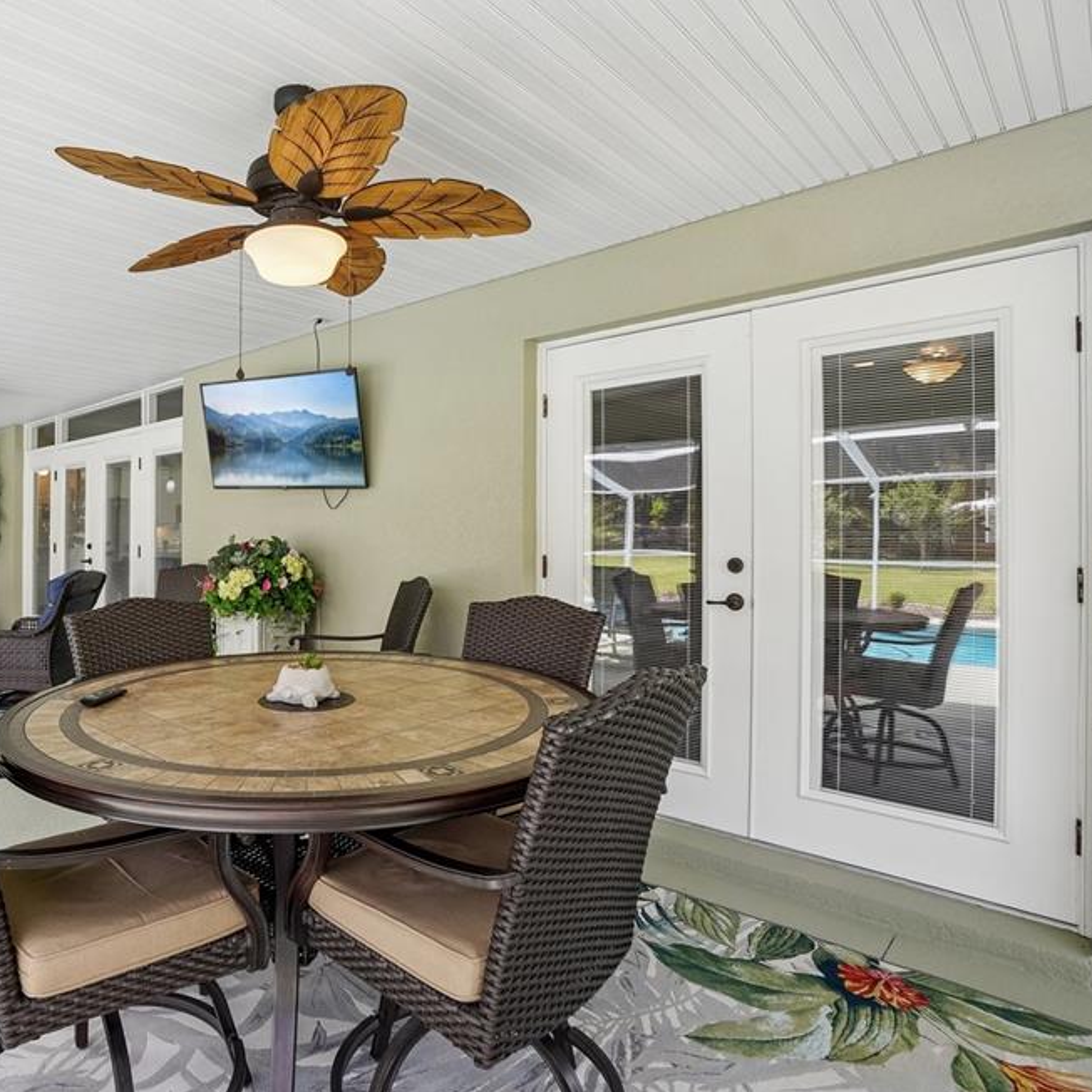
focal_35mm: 20
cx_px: 340
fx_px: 714
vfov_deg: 74.8
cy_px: 544
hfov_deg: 72.0
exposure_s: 1/30
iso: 250
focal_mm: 10
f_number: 8
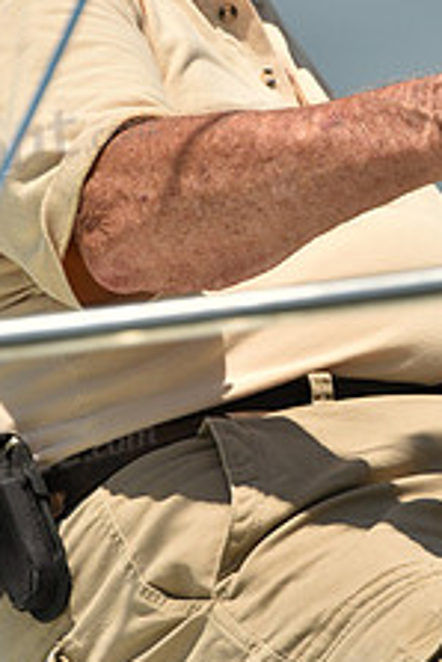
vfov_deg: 1.3
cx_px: 310
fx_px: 28683
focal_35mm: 1560
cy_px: 282
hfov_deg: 0.9
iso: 320
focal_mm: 600
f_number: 6.3
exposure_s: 1/3200
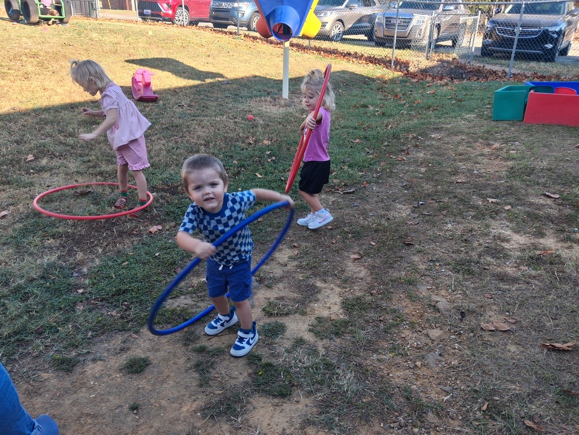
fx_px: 452
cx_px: 290
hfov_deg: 65.3
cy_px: 218
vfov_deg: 51.4
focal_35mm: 27
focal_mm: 4
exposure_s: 1/139
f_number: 1.8
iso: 25
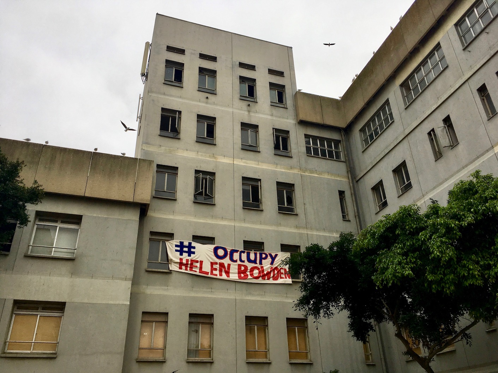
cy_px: 186
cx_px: 249
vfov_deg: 48.2
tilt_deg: +29.8
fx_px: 417
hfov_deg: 61.7
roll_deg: +3.7
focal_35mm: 29
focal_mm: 4.15
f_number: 2.2
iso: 25
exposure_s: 1/319
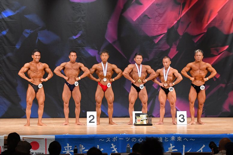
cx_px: 116
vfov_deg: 8.7
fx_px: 1016
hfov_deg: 13.1
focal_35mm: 157
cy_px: 78
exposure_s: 1/400
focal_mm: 105
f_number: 5.6
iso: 6400
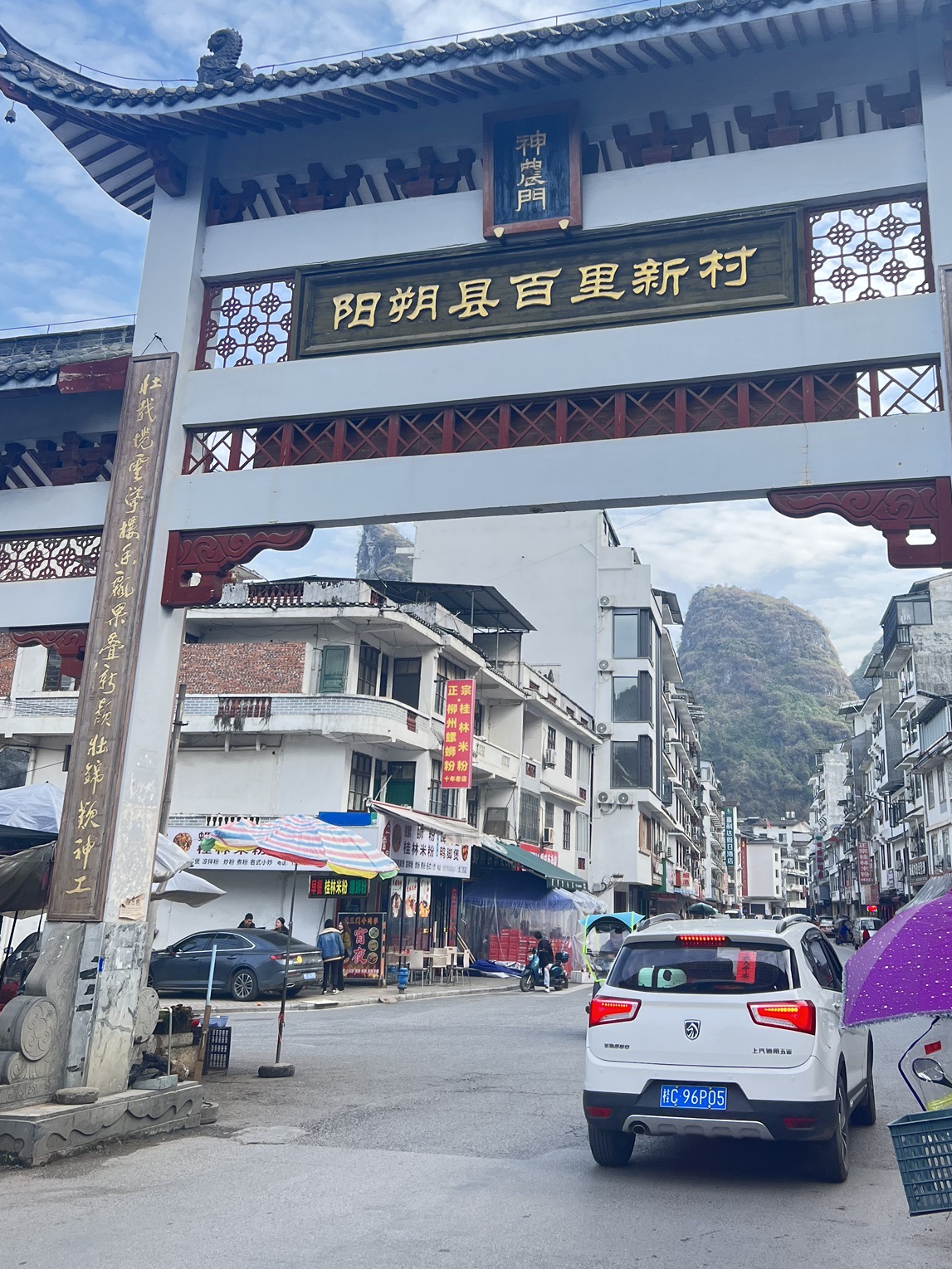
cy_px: 474
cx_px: 570
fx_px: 1247
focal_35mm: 34
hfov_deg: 41.6
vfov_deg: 53.3
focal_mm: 5.7
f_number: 1.5
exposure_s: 1/358
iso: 50
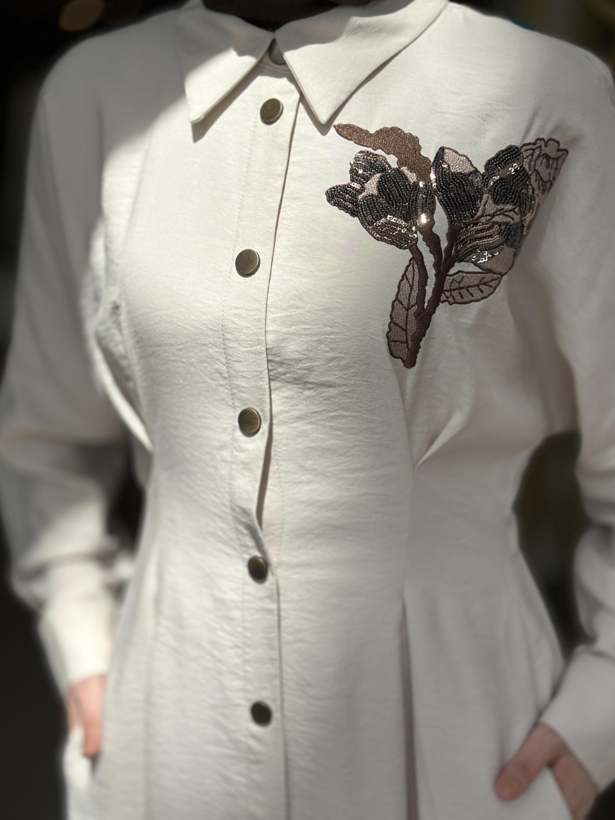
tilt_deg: -15.4
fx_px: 1255
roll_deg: +0.7
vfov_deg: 36.2
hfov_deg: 27.5
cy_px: 410
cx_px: 331
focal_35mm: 53
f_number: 1.78
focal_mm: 6.86
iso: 100
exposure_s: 1/7634
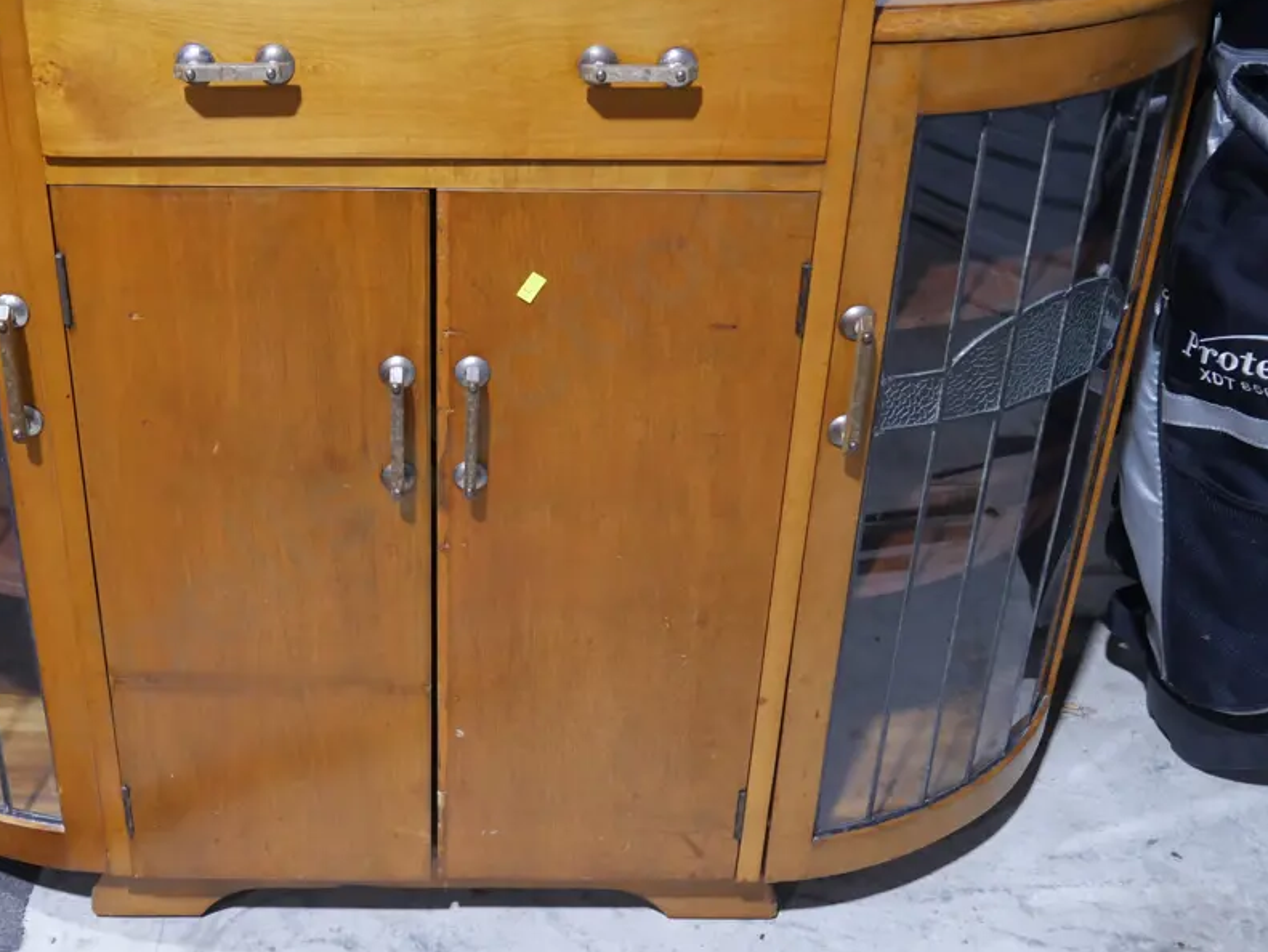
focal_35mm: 44
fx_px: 1612
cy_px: 413
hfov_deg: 42.6
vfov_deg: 32.9
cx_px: 474
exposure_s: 1/60
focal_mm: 17
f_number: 4
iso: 800
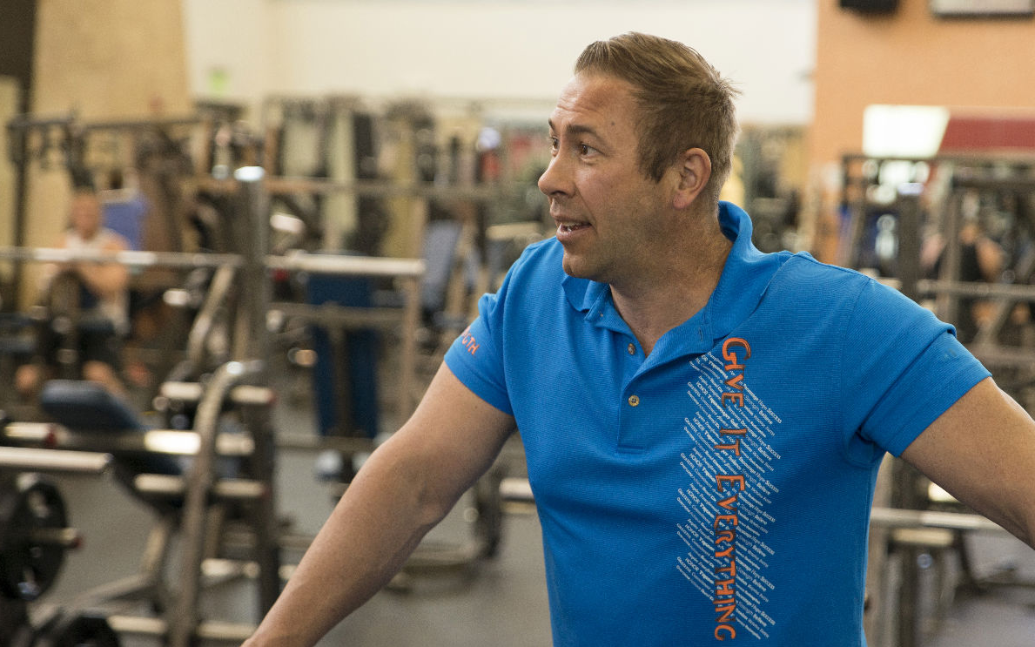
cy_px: 313
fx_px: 2031
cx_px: 520
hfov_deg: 28.6
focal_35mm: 72
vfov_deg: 18.1
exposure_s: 1/125
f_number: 2.8
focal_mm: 70
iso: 1000
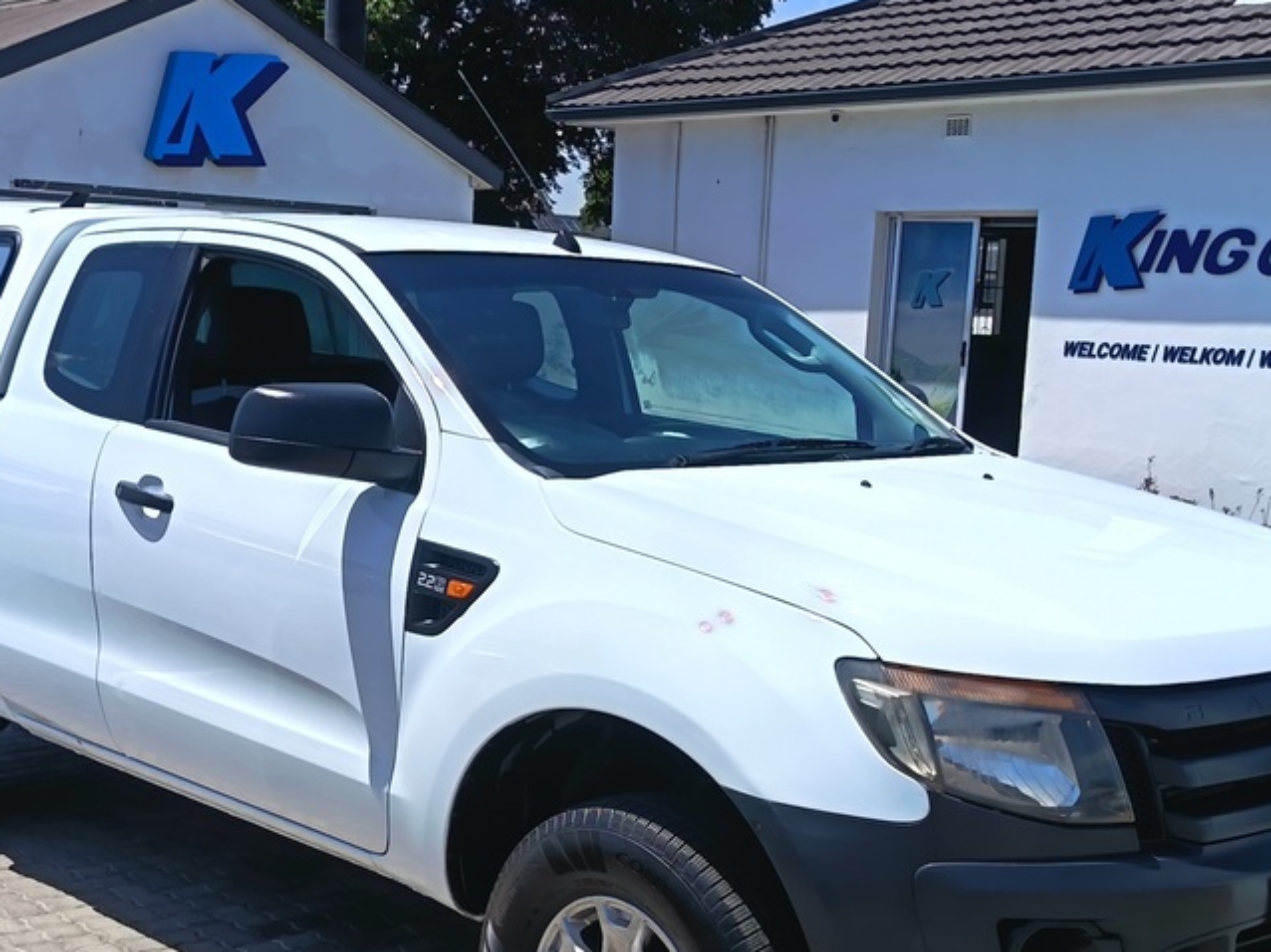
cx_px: 616
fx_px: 1945
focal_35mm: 53
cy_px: 609
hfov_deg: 36.2
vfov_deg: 27.4
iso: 100
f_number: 1.75
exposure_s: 1/1130
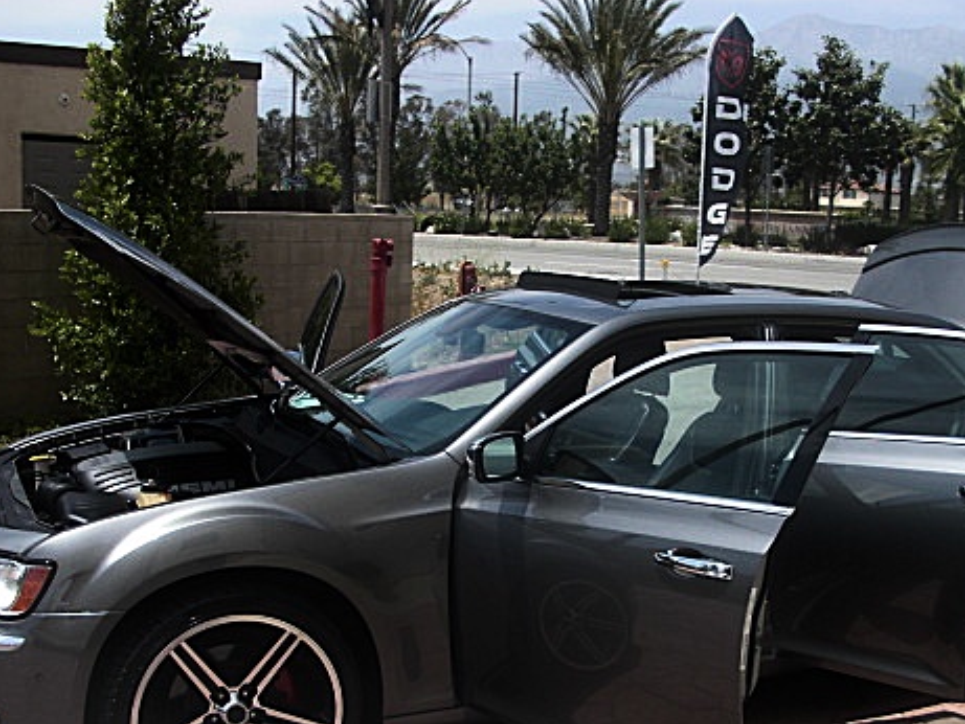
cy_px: 498
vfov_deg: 28.9
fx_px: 1394
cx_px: 544
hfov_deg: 38.1
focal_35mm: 50
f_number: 2.8
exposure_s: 1/800
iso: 50
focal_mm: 6.3
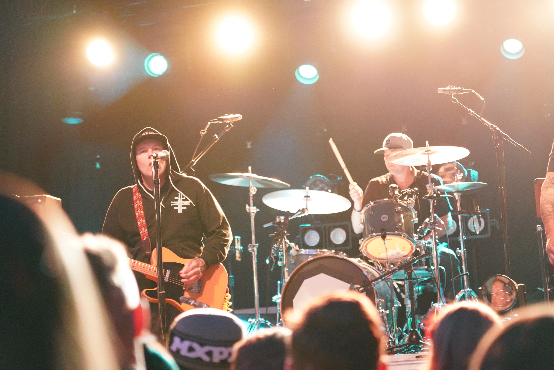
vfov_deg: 13.0
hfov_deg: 19.5
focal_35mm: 105
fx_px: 1616
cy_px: 185
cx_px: 277
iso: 12800
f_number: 4
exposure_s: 1/100
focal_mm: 105
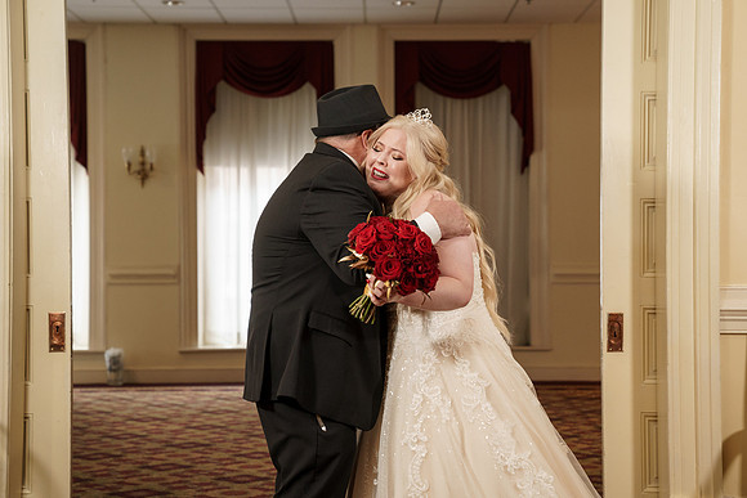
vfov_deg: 18.4
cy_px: 243
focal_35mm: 74
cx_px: 384
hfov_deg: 27.2
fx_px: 1542
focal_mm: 70
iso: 2000
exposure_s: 1/100
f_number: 4
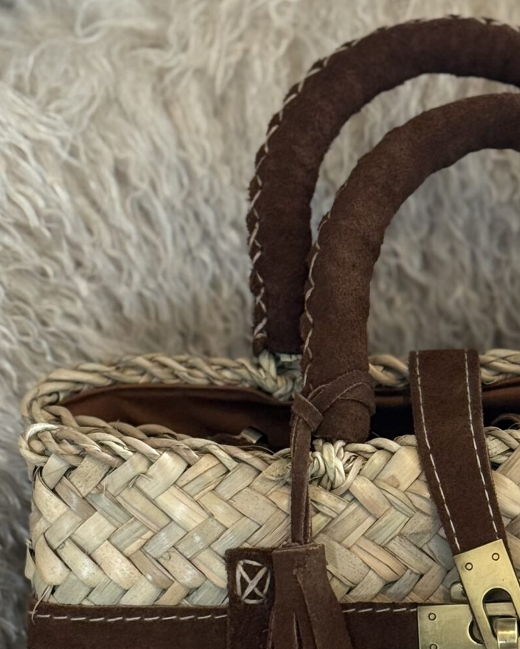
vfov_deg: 15.6
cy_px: 549
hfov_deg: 12.5
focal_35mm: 122
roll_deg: +5.5
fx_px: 2346
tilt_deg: -30.3
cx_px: 473
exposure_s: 1/71
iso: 160
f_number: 1.78
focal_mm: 6.76
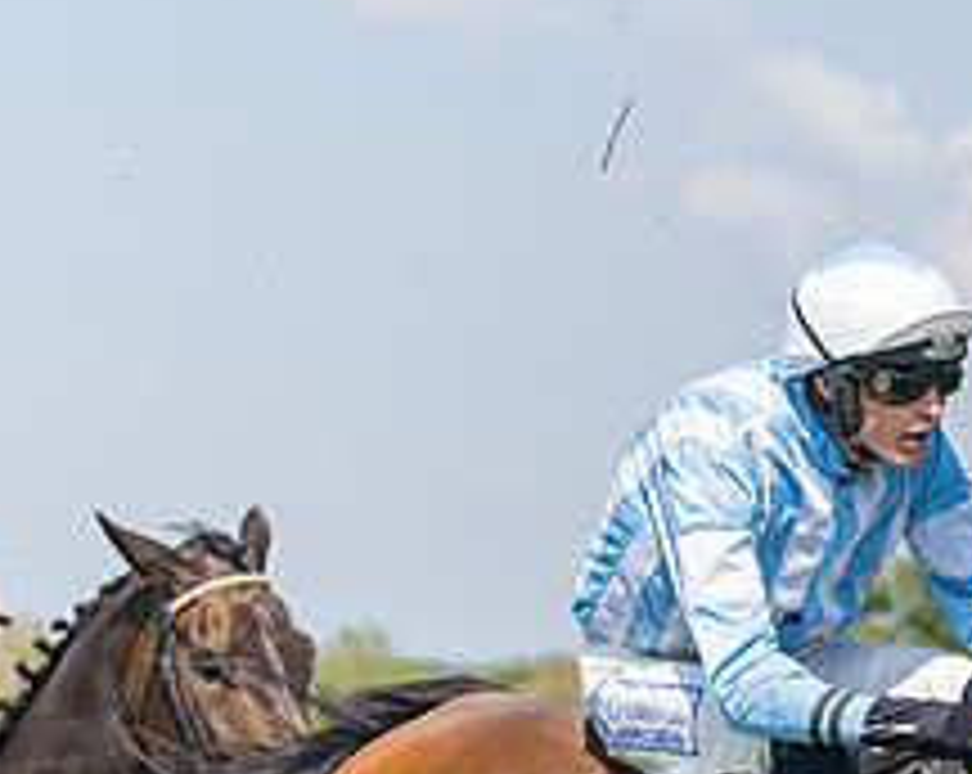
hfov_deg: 8.4
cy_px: 764
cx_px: 1134
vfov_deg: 6.8
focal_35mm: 227
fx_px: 6518
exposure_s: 1/3200
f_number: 4
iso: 400
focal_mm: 70
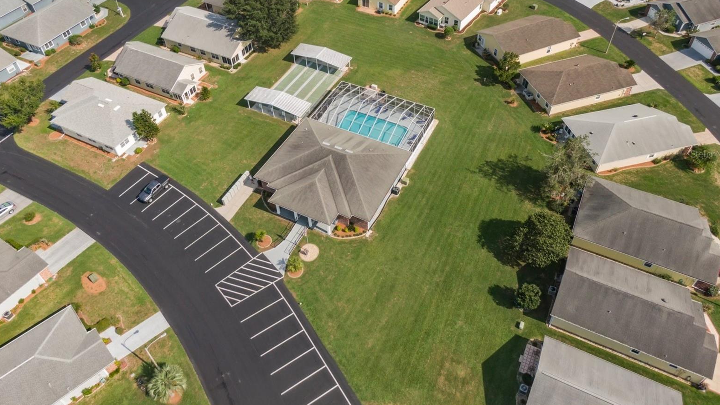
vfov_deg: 42.6
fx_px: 515
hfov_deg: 69.9
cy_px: 154
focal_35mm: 27
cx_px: 363
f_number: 2.8
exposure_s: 1/800
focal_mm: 4.39
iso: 100
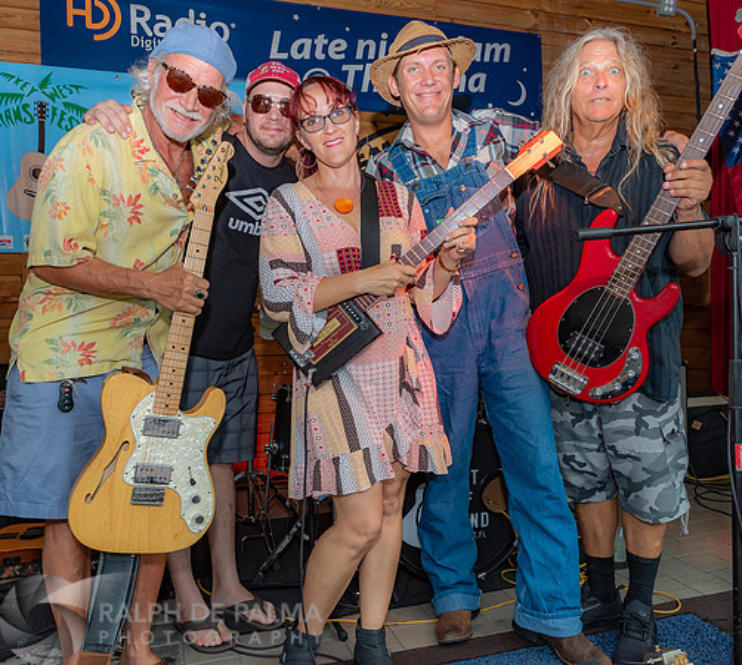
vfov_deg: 53.1
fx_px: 665
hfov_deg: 58.3
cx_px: 374
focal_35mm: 29
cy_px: 332
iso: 800
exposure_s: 1/160
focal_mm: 24
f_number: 5.6
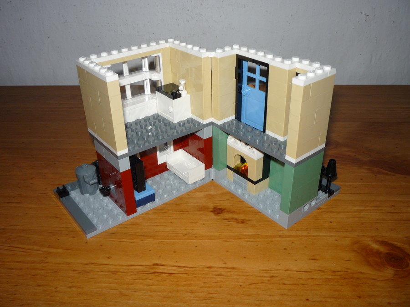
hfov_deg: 56.8
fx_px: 379
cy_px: 154
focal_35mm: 32
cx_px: 205
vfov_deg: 44.2
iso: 100
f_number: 4
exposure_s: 1/30
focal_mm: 5.2
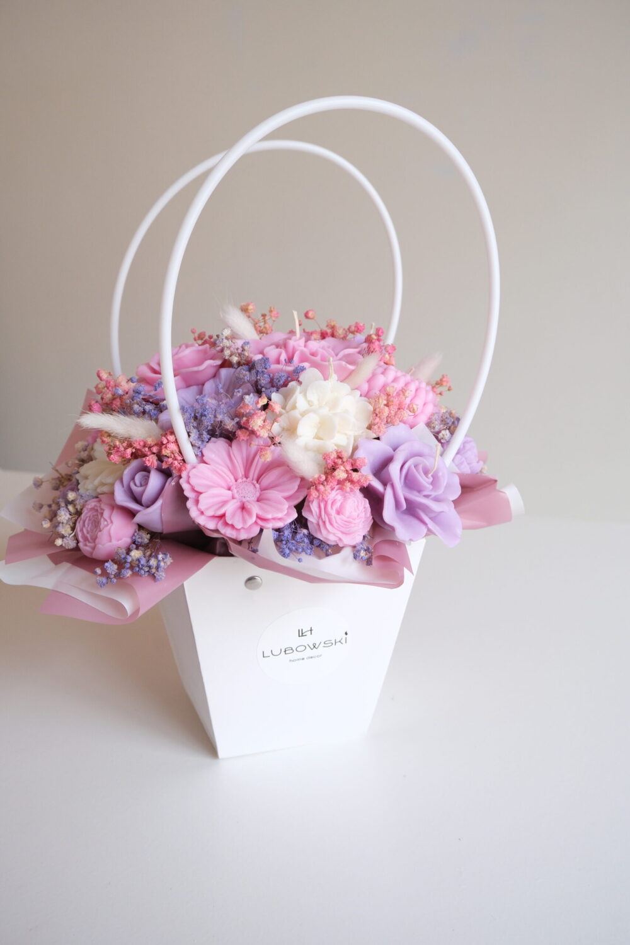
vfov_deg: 58.7
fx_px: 840
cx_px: 315
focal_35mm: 32
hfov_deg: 41.1
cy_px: 472
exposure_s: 1/110
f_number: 5.6
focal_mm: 21.5
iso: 1000
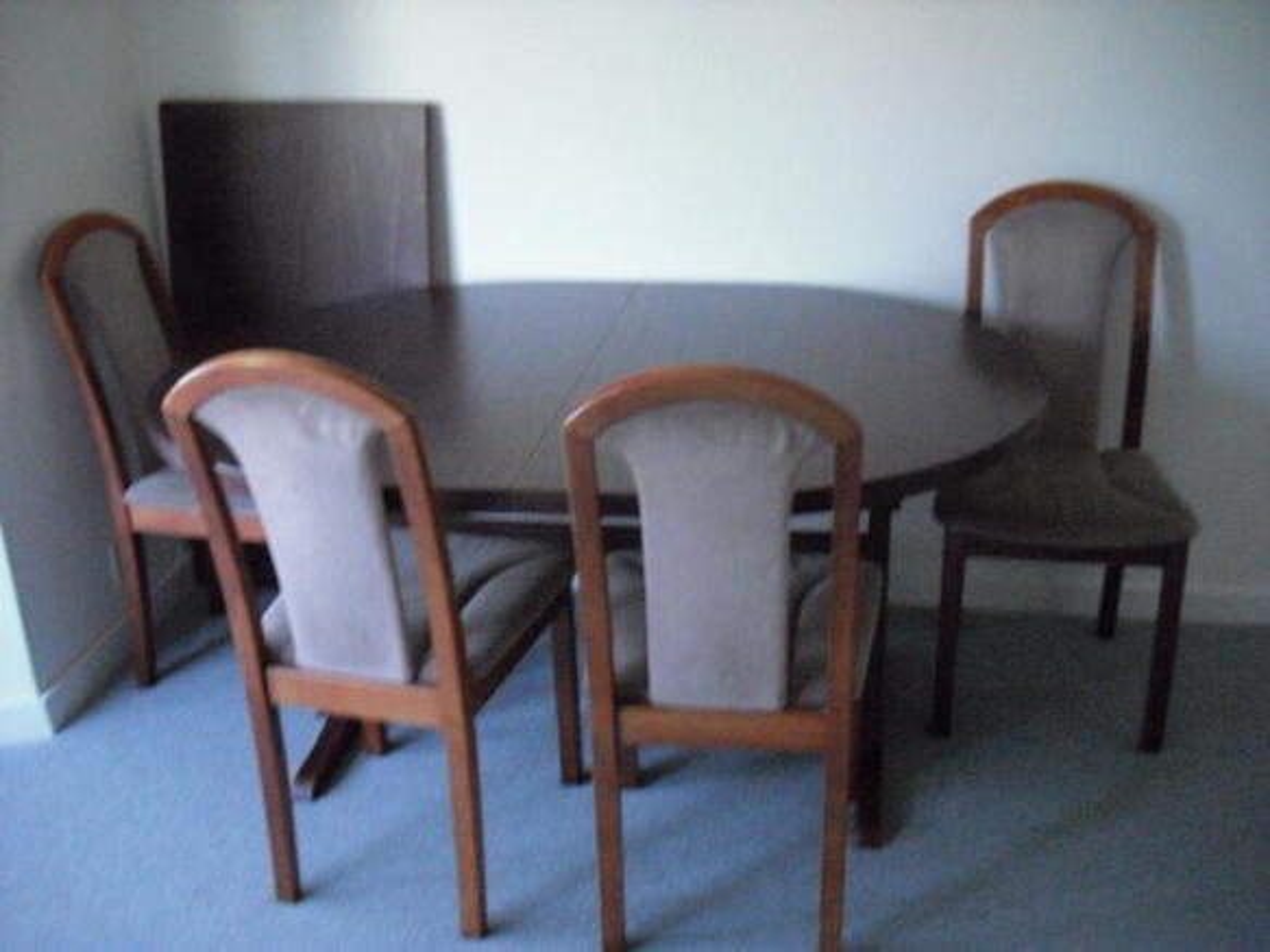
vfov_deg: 37.7
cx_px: 635
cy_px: 476
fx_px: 1394
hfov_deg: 49.0
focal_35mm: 38
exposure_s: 1/100
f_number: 2.8
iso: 800
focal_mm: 6.2
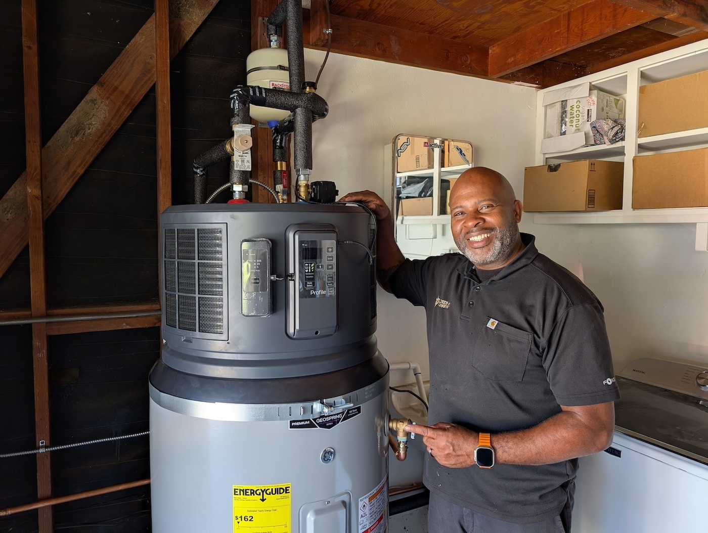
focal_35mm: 24
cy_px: 266
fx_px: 492
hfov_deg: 71.5
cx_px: 354
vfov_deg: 56.9
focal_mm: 6.9
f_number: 1.68
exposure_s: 1/23.8
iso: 46
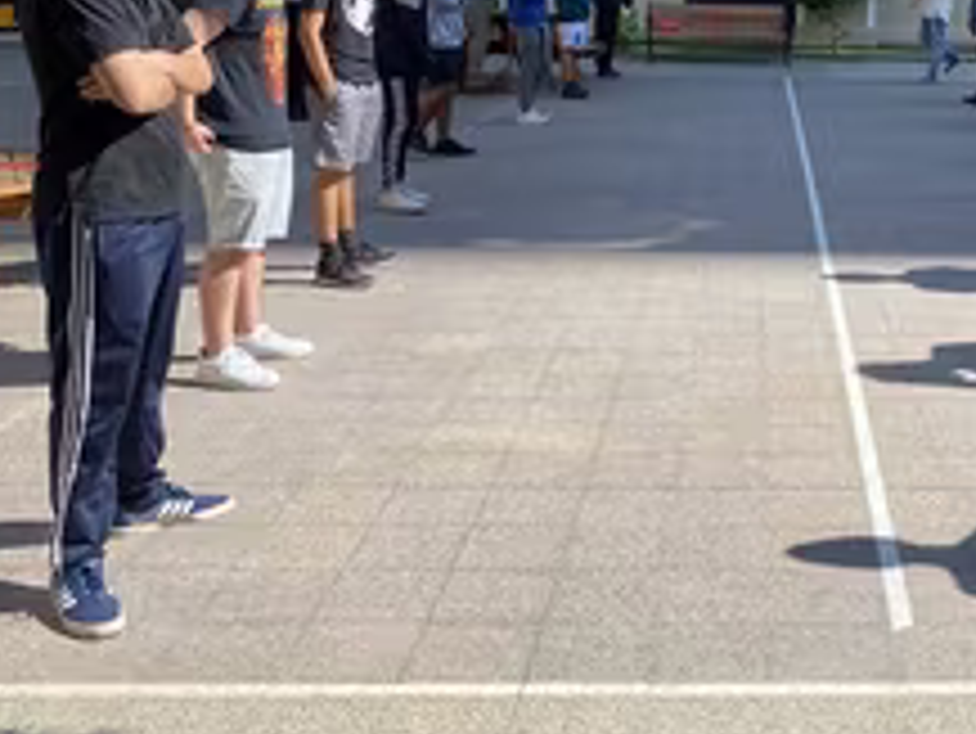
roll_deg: -2.0
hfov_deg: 37.9
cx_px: 805
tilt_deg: -7.6
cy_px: 144
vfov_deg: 29.6
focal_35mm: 48
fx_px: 1354
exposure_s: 1/1429
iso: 32
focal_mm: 4.25
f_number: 1.8
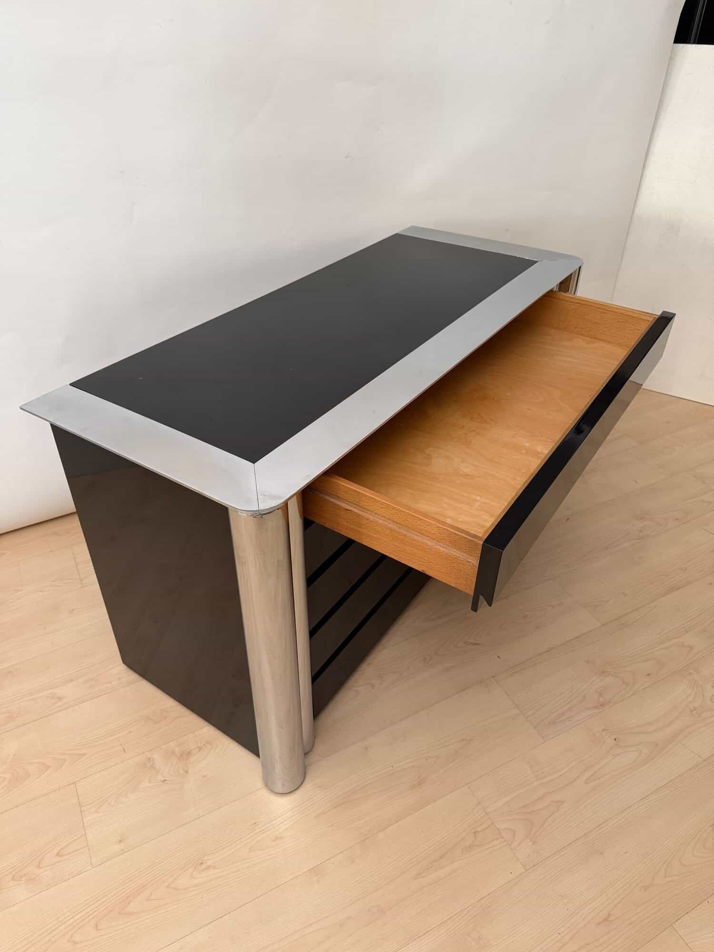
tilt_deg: -35.5
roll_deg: -1.2
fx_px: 660
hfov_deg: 56.8
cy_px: 476
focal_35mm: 24
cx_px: 357
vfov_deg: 71.6
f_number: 1.78
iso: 160
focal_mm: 6.76
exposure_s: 1/100
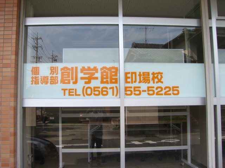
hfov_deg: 49.0
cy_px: 84
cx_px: 112
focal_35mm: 38
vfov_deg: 37.7
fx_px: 247
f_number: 4.3
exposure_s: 1/125
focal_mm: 6.2
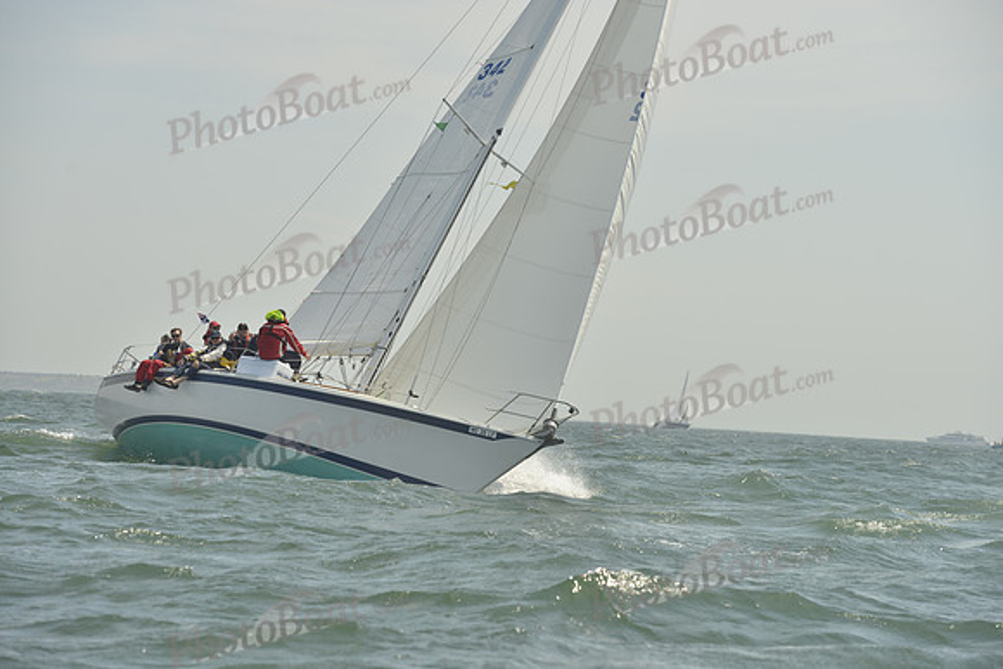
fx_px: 3400
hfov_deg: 16.8
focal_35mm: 122
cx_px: 502
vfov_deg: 11.2
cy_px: 334
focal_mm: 122
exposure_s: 1/1250
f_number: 7.1
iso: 200
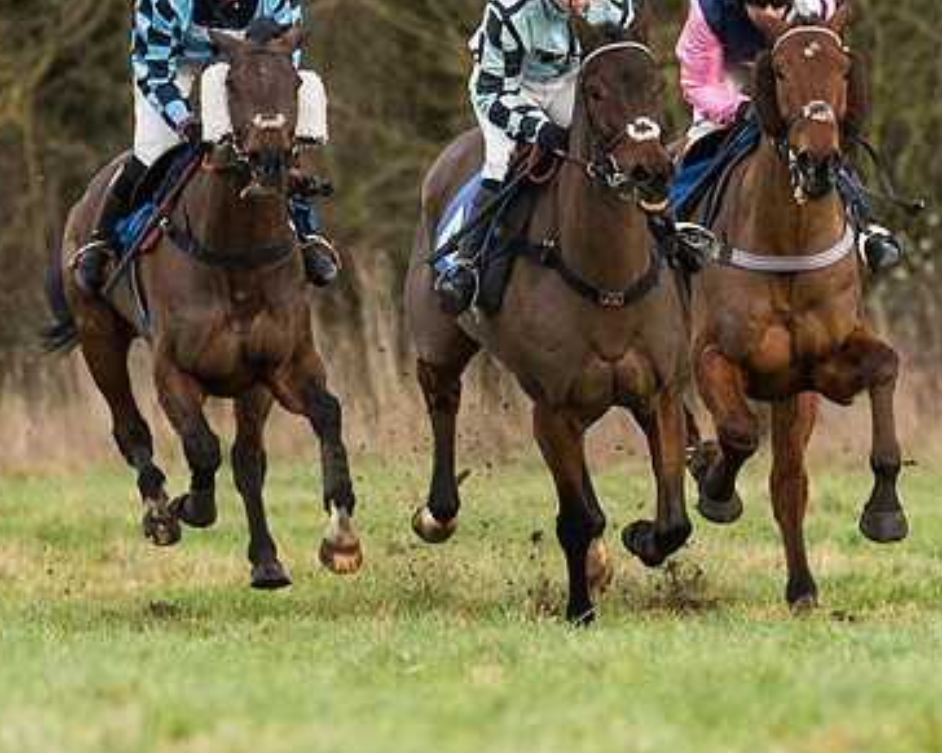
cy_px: 239
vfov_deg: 1.4
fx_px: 30436
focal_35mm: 1092
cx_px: 689
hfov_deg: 1.8
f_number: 4
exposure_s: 1/1250
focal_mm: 270
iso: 800
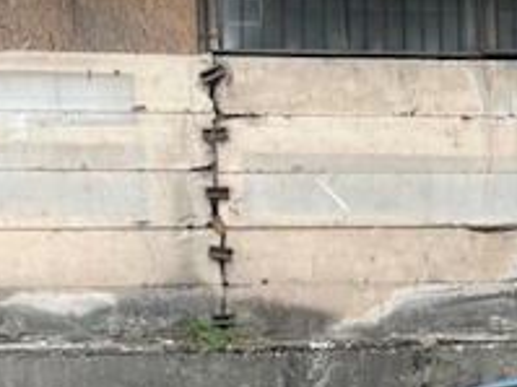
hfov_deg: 13.1
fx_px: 2164
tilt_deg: -7.0
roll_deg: +0.7
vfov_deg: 9.9
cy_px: 571
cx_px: 696
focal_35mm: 145
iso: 100
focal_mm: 6.86
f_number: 1.78
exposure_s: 1/153
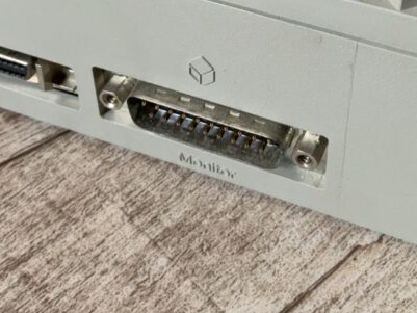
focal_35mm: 74
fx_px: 892
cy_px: 6
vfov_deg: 19.4
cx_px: 234
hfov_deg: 26.3
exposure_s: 1/60
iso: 200
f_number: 1.8
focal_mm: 3
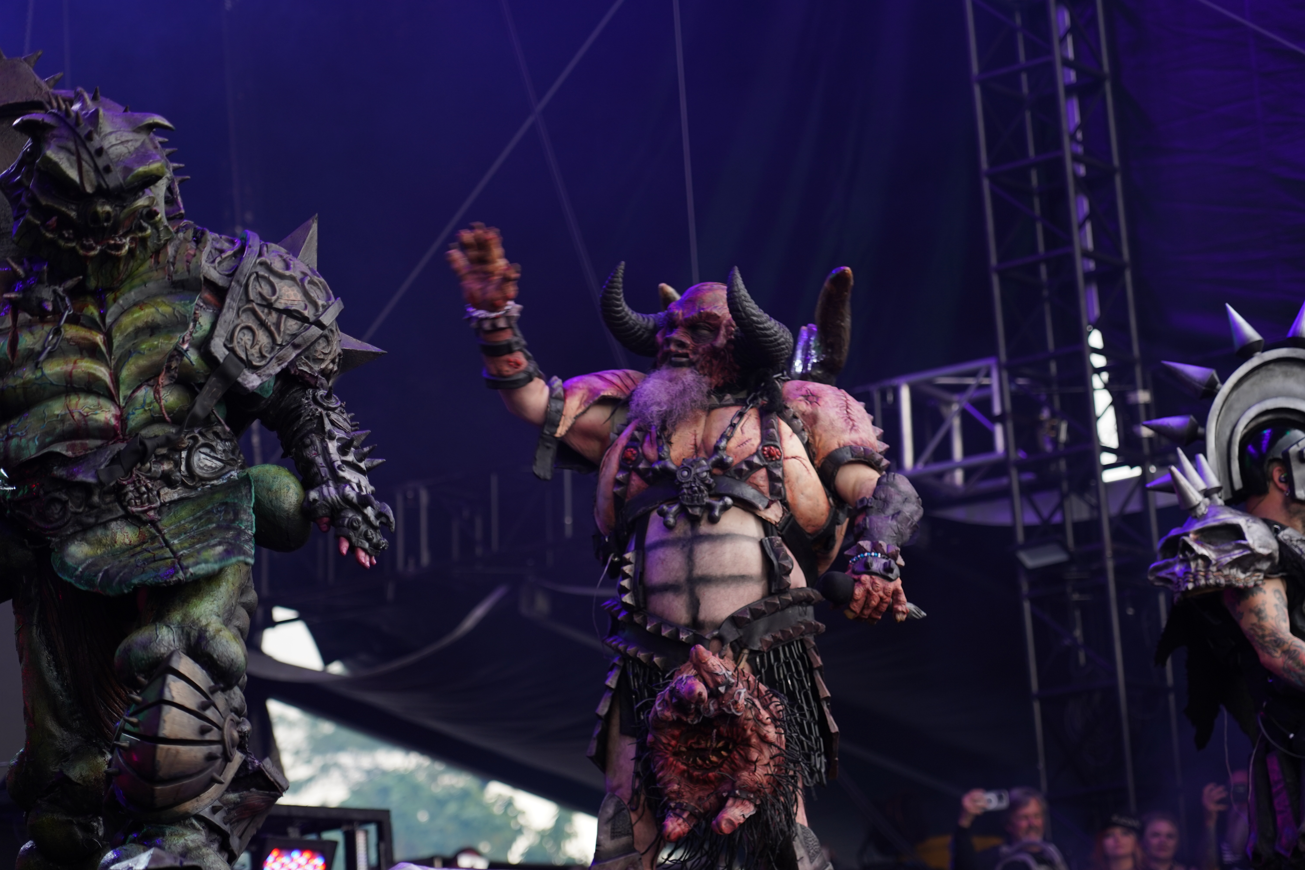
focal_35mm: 105
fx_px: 3806
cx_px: 652
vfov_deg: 13.0
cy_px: 435
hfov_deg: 19.5
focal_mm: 105
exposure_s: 1/125
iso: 250
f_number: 4
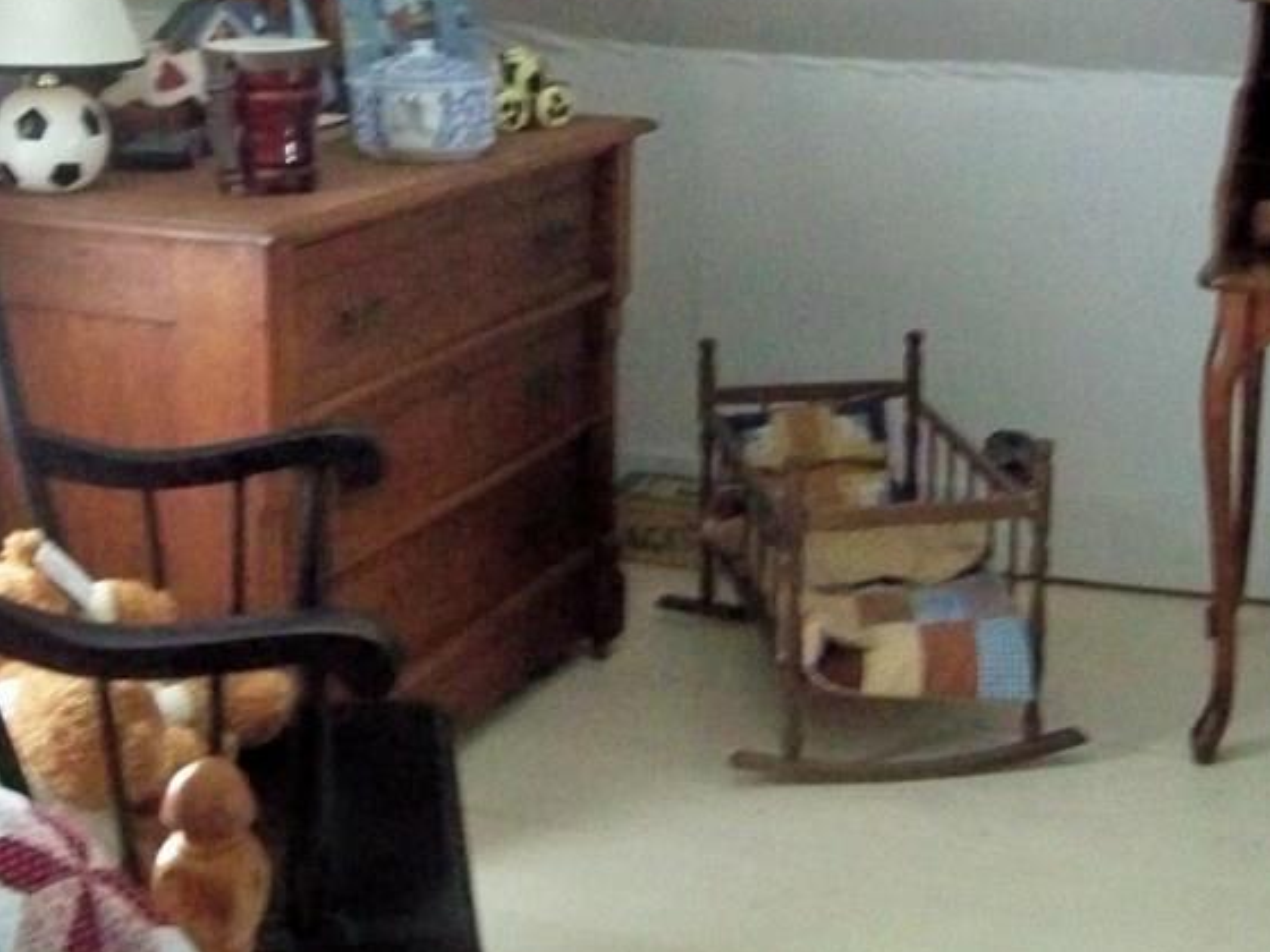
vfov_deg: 22.8
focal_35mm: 64
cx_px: 721
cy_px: 292
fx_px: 2348
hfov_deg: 30.2
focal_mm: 6.2
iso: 1600
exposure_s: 1/8
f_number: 3.5
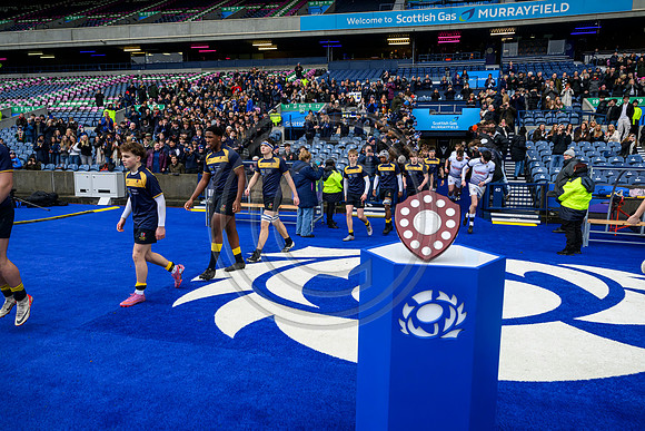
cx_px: 322
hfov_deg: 70.4
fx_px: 457
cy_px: 216
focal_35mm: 26
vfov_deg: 50.4
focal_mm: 25.5
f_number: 5
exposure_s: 1/1250
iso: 1600
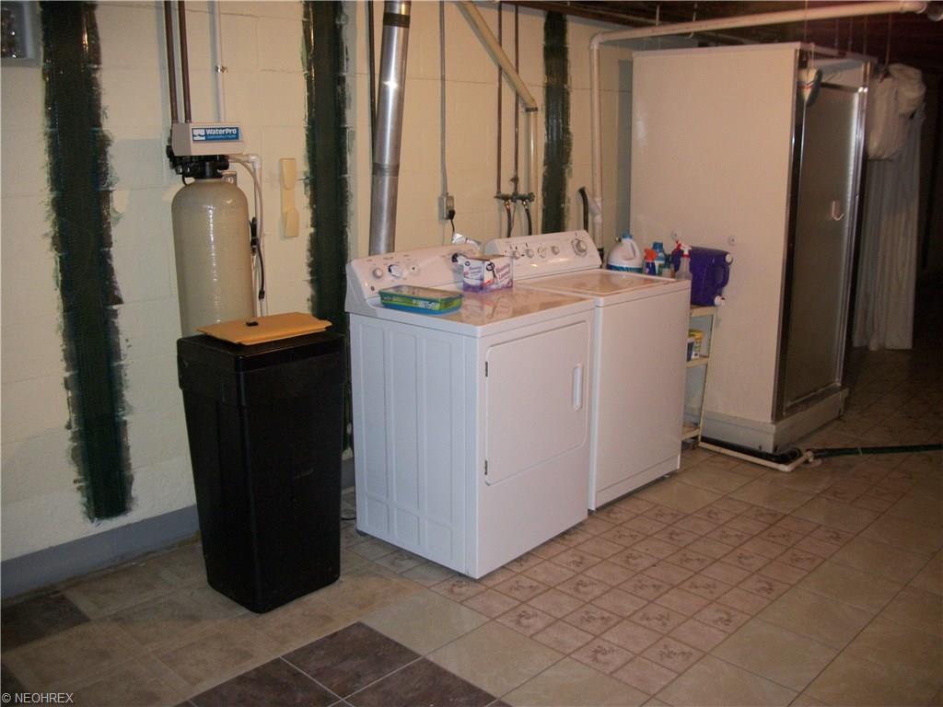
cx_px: 472
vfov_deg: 44.2
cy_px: 354
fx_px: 872
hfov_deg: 56.8
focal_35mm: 32
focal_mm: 5.7
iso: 160
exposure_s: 1/30
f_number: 2.9
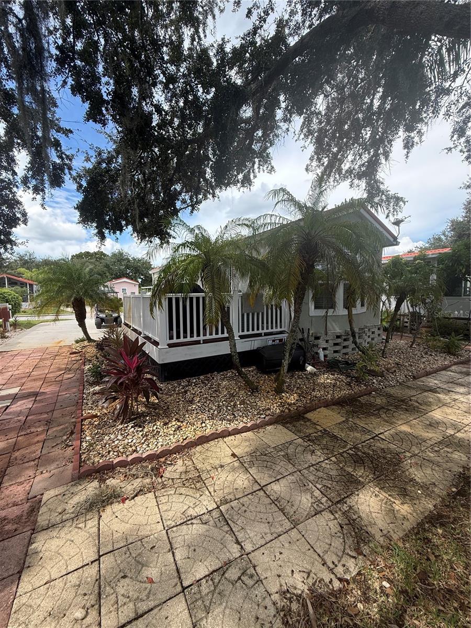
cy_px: 314
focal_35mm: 14
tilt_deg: -4.2
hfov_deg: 85.7
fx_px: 254
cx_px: 236
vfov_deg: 102.1
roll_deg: -0.6
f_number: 2.2
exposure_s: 1/820
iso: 64
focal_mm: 2.22
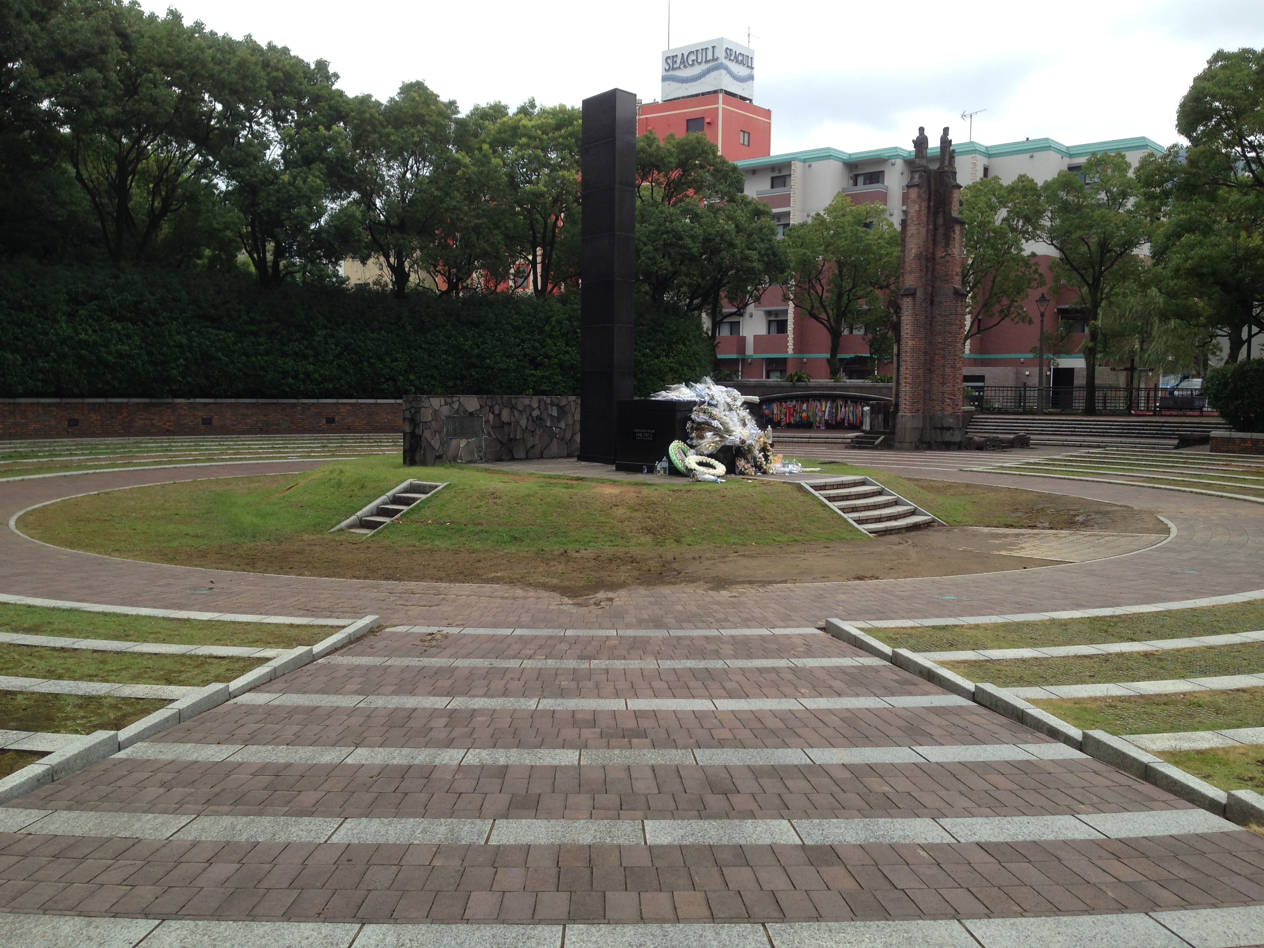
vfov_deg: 42.9
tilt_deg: -5.3
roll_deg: -0.7
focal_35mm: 33
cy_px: 474
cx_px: 632
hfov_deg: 55.4
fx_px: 1205
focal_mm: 4.12
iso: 50
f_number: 2.4
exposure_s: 1/623
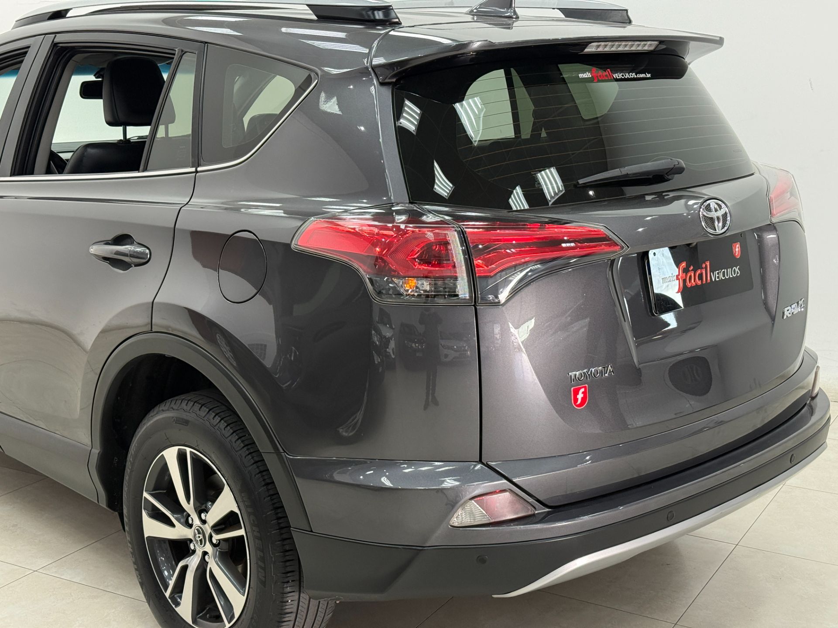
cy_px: 314
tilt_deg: -12.1
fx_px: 1162
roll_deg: +0.5
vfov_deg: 30.3
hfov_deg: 39.7
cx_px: 419
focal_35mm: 48
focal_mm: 6.76
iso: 320
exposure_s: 1/120
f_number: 1.78
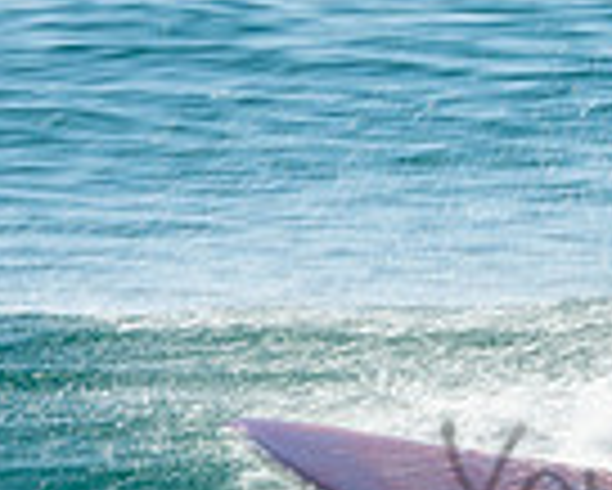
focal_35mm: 2401
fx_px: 43520
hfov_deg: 0.8
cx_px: 904
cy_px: 452
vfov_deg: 0.6
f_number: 20
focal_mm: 400
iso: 100
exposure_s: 1/50
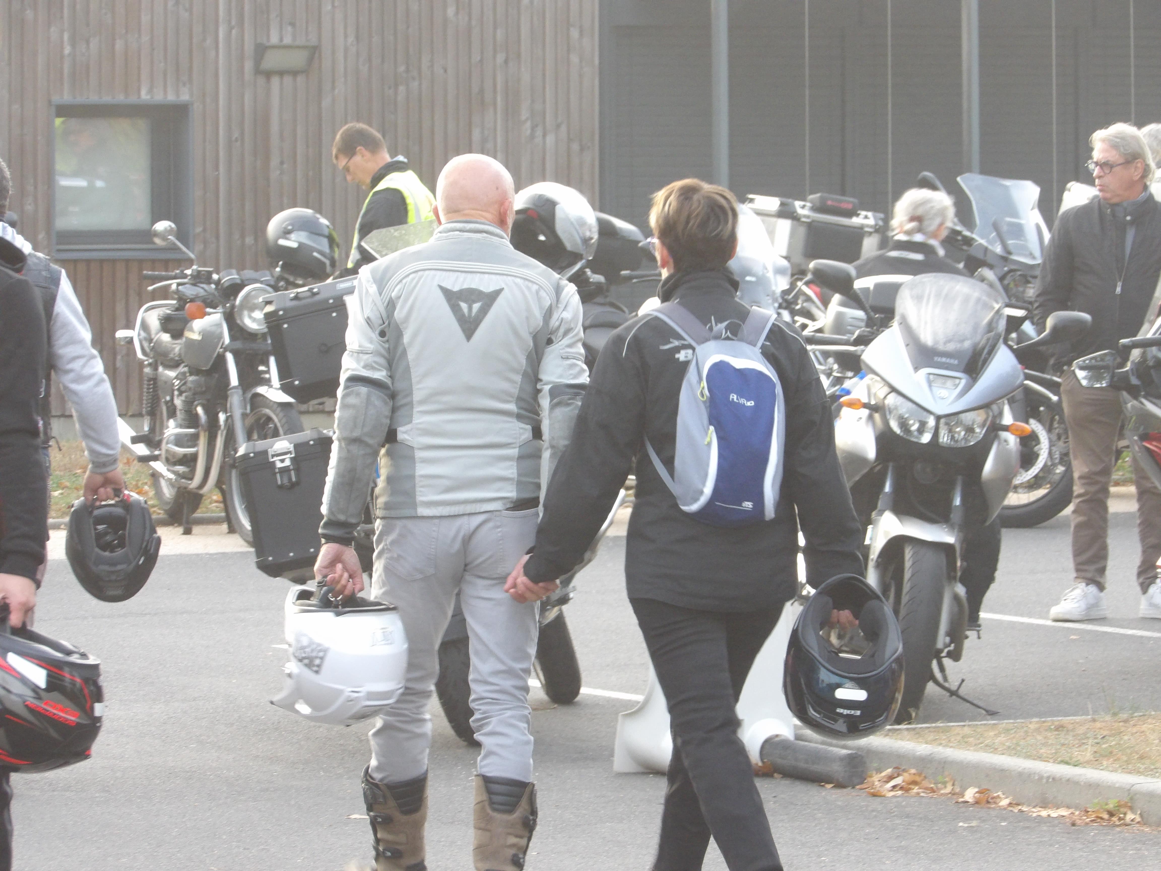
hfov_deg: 8.9
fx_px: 7446
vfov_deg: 6.7
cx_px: 580
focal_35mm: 222
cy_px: 436
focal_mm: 39.8
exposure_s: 1/50
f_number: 4.5
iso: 267
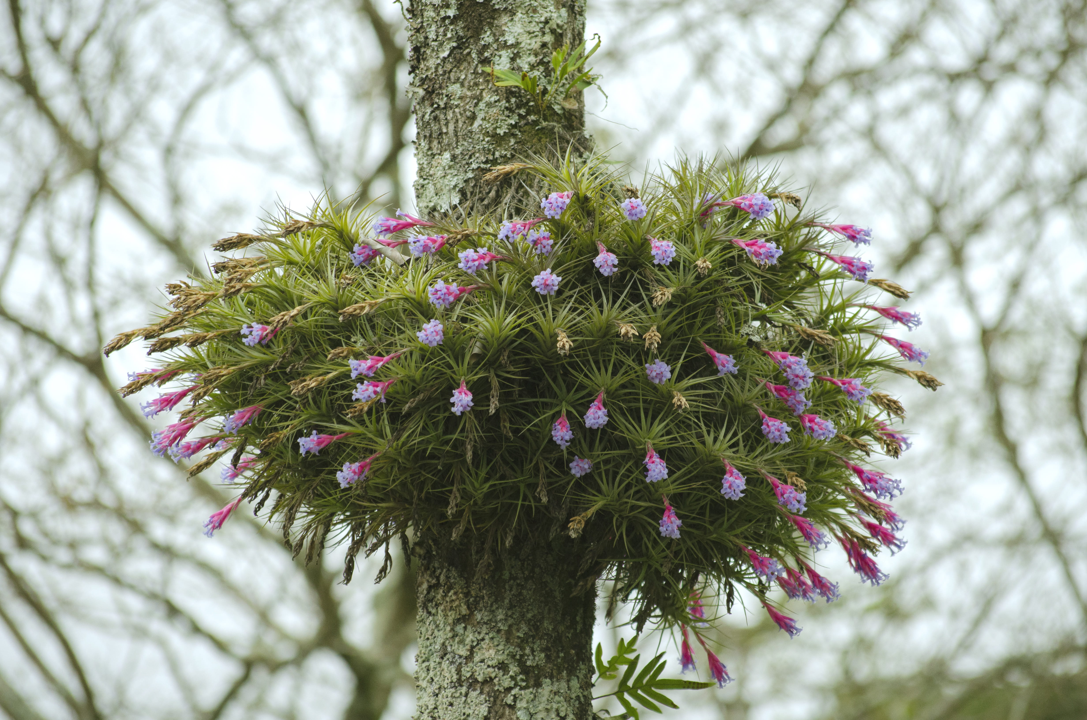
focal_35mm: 183
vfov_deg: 7.5
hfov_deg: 11.3
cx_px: 544
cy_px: 360
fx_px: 5514
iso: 1000
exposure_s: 1/640
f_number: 6.3
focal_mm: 122
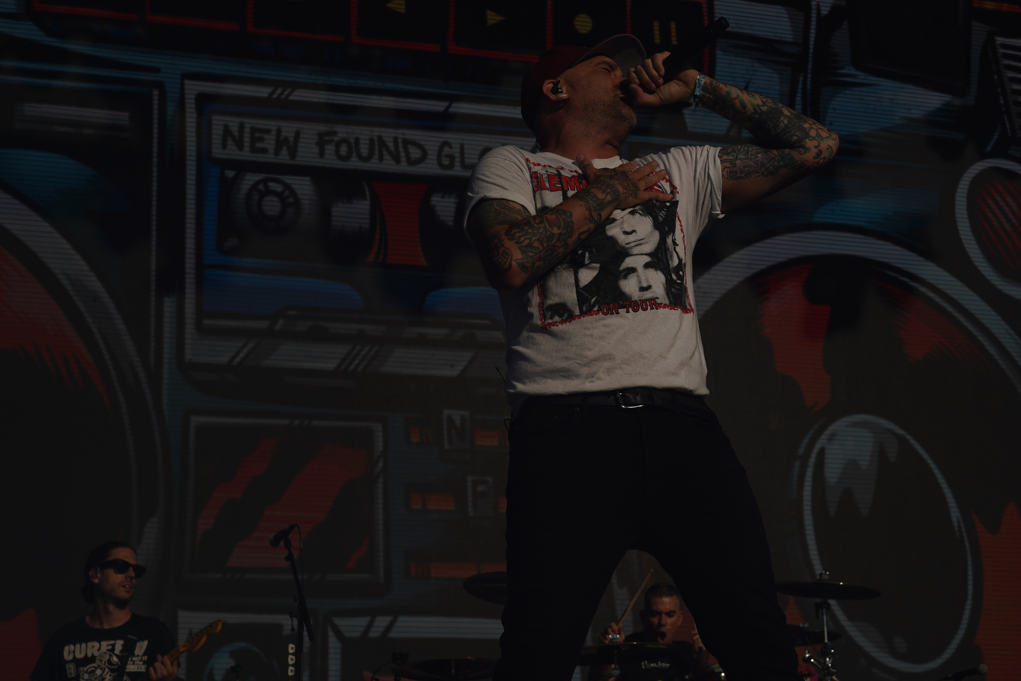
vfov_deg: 18.4
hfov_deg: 27.1
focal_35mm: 74
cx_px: 715
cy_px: 284
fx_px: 2099
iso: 100
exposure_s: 1/2000
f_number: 8
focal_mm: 50
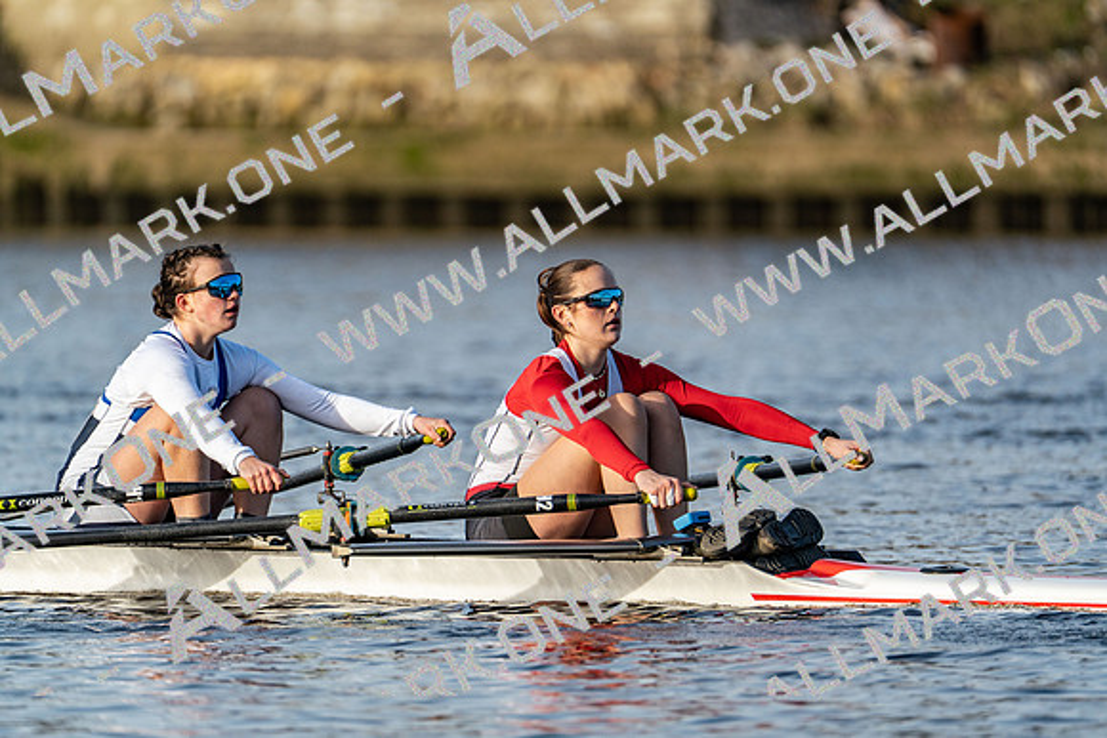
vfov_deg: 2.3
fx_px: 18453
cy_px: 369
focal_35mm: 600
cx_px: 554
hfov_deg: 3.4
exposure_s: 1/2000
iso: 640
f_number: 6.3
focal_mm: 600
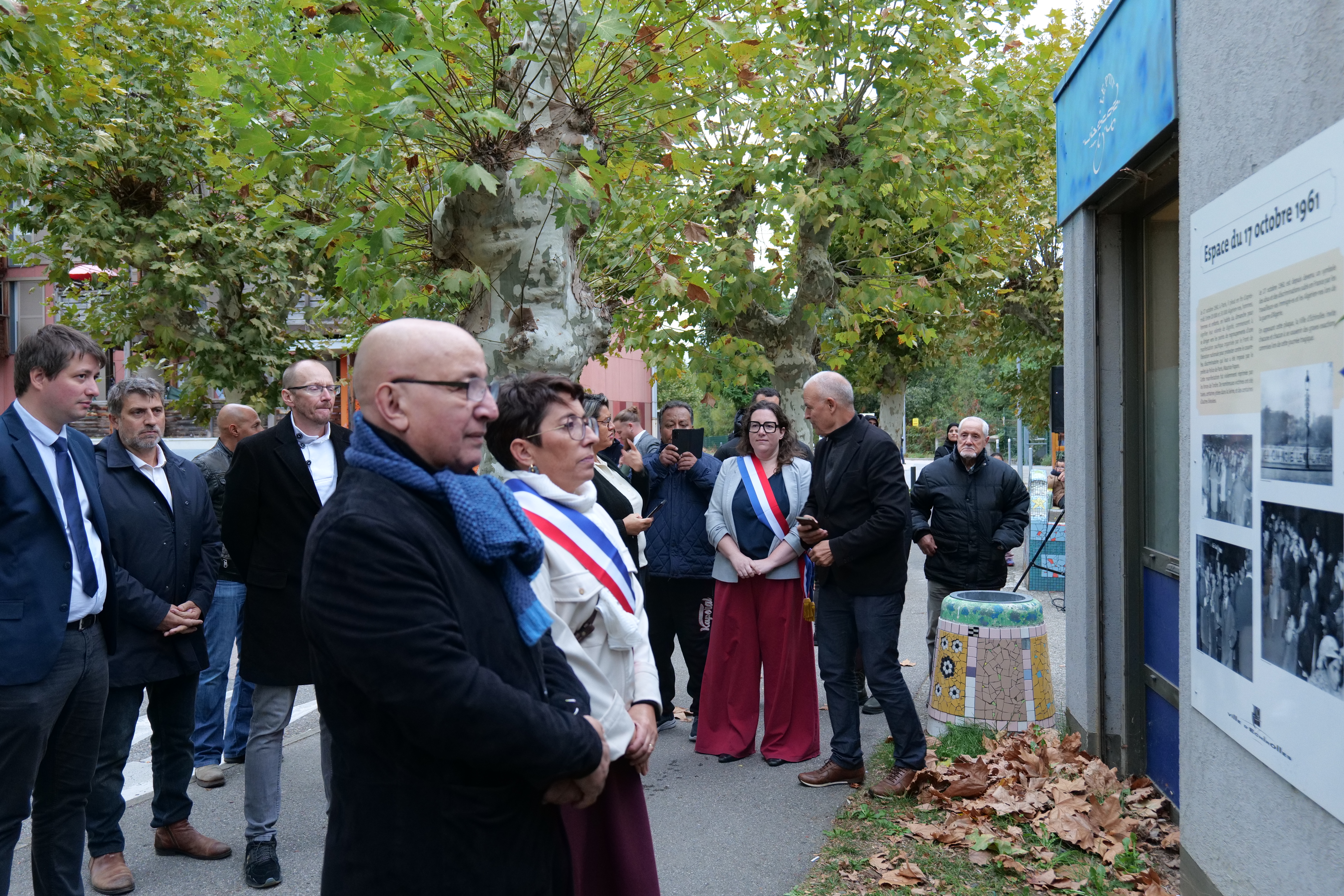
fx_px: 1083
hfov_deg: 63.7
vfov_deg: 45.0
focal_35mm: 29
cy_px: 448
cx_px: 672
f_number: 4.1
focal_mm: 29
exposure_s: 1/60
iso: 2500
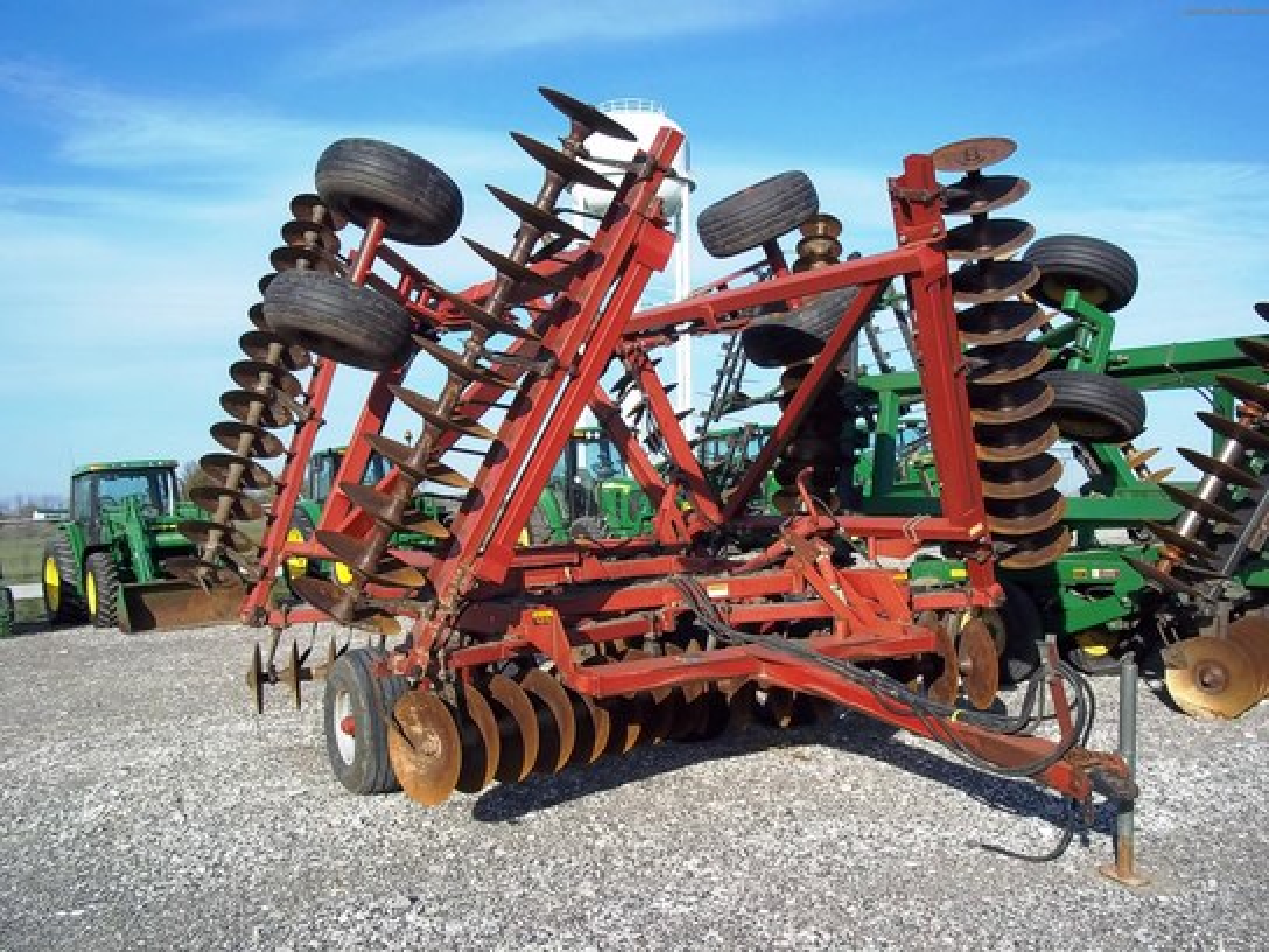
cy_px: 476
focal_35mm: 36
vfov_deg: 39.7
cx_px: 634
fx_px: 1320
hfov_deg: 51.4
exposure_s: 1/200
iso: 80
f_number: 8
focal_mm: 6.5
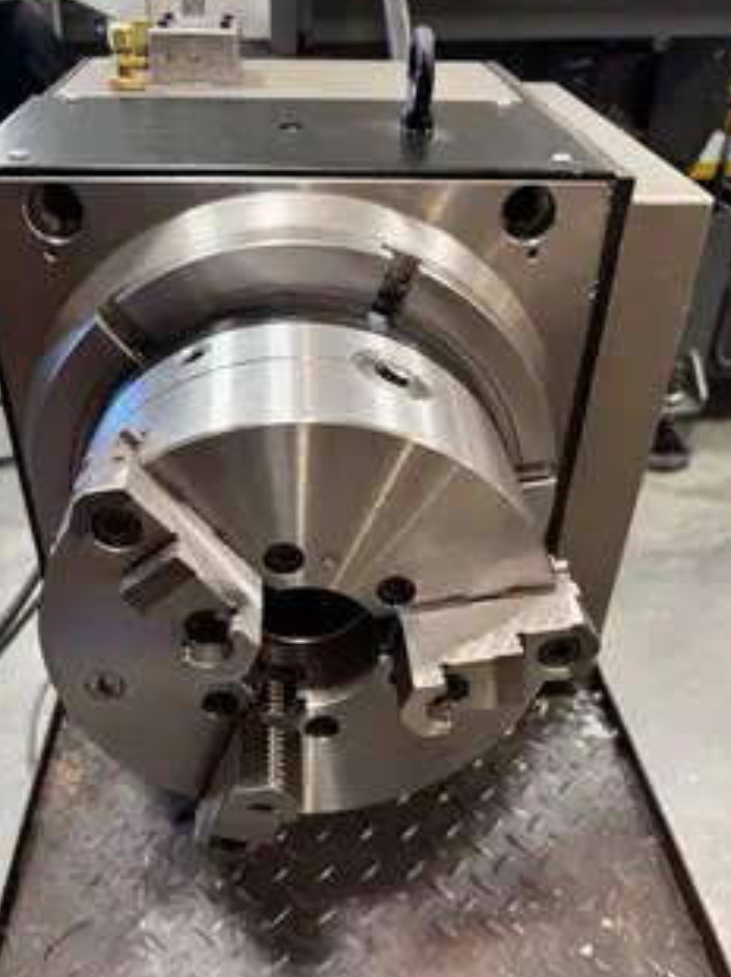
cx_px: 340
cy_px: 583
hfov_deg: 45.4
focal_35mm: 31
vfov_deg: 58.0
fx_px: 874
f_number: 1.8
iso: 320
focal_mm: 6.8
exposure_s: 1/60
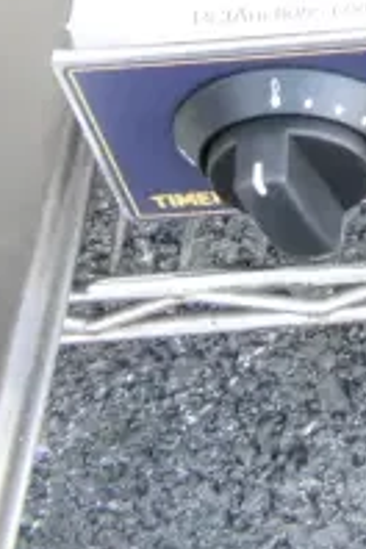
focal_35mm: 125
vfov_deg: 13.4
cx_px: 787
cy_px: -639
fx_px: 1906
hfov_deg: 10.0
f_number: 8
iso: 6400
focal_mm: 18
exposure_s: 1/250
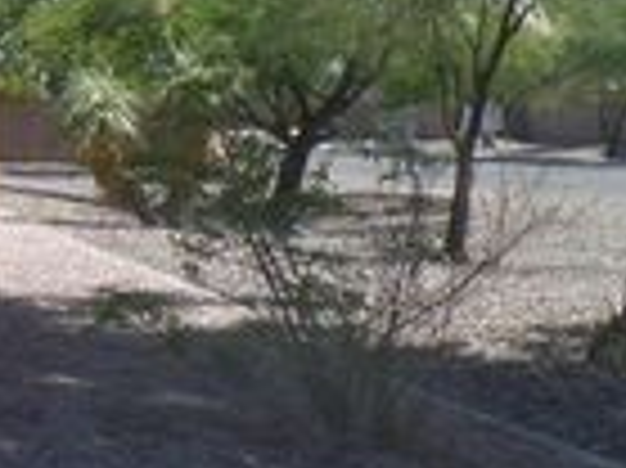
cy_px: -2
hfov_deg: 19.8
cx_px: -365
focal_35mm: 83
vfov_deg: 17.3
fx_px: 1500
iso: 100
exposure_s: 1/750
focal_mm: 4.1
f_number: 3.5
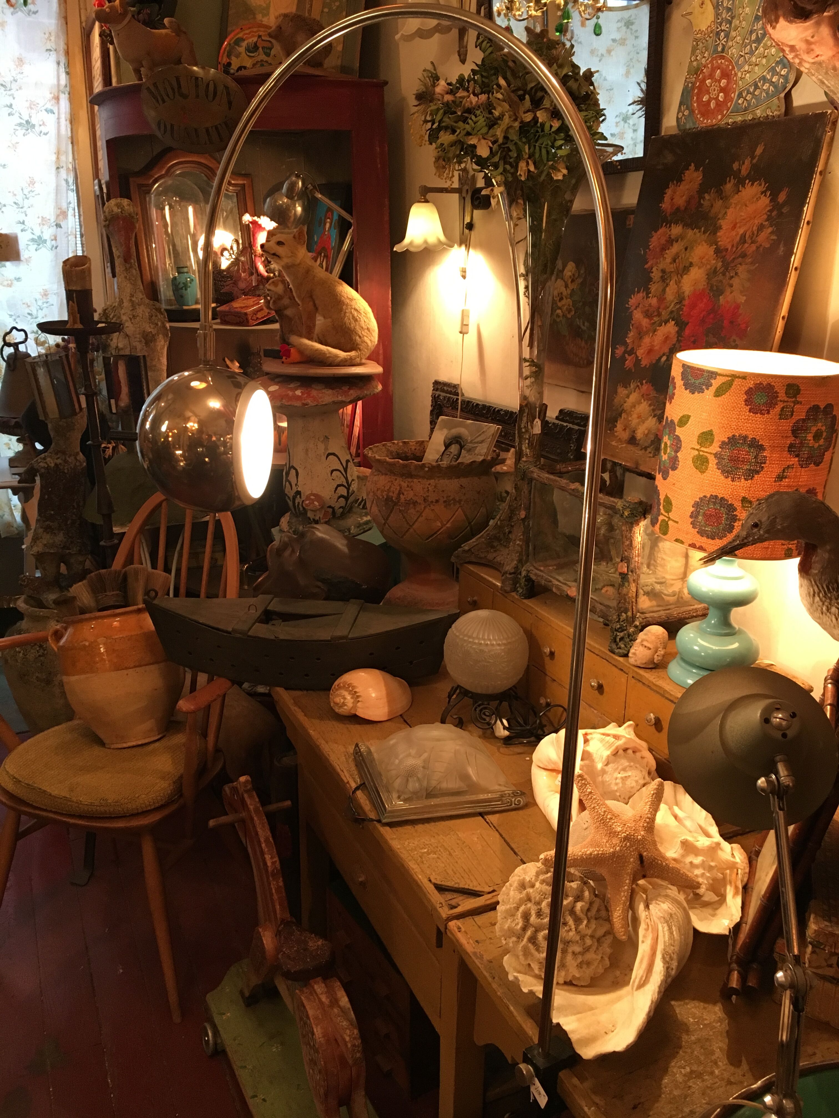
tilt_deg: -16.6
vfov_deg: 61.7
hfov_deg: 48.2
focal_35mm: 29
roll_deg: -0.2
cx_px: 420
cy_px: 559
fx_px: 937
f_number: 2.2
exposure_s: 1/33
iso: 160
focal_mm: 4.15
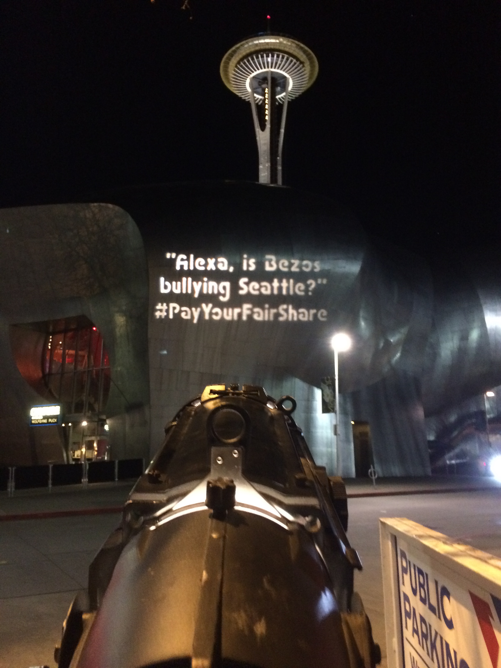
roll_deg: -0.2
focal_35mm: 29
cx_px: 250
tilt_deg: +9.3
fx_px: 560
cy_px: 334
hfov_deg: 48.2
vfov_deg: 61.7
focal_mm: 4.15
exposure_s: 1/15
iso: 320
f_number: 2.2
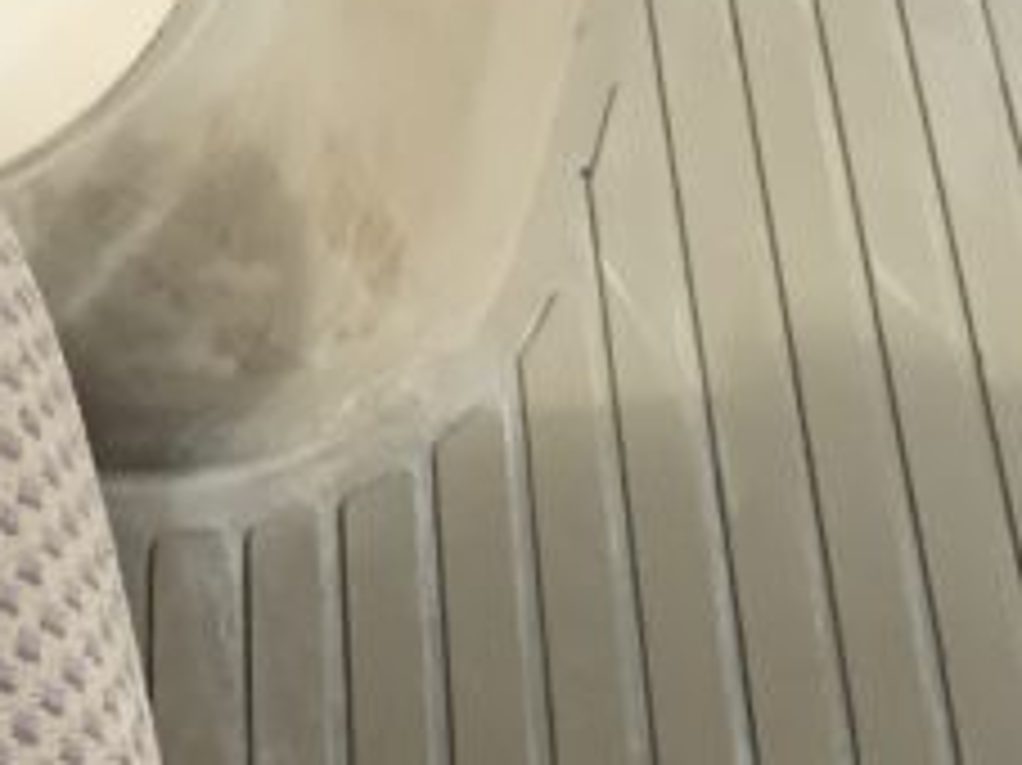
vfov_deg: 10.2
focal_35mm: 131
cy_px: -927
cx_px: 162
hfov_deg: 14.9
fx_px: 3866
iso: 16
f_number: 1.8
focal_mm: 3
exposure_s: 1/428
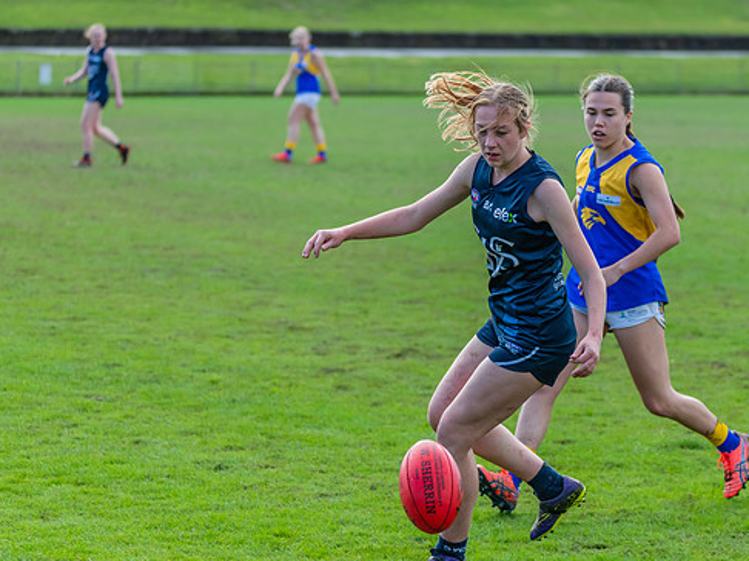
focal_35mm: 181
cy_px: 277
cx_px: 412
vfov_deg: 8.2
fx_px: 3914
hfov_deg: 10.9
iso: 800
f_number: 5
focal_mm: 150
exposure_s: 1/1600
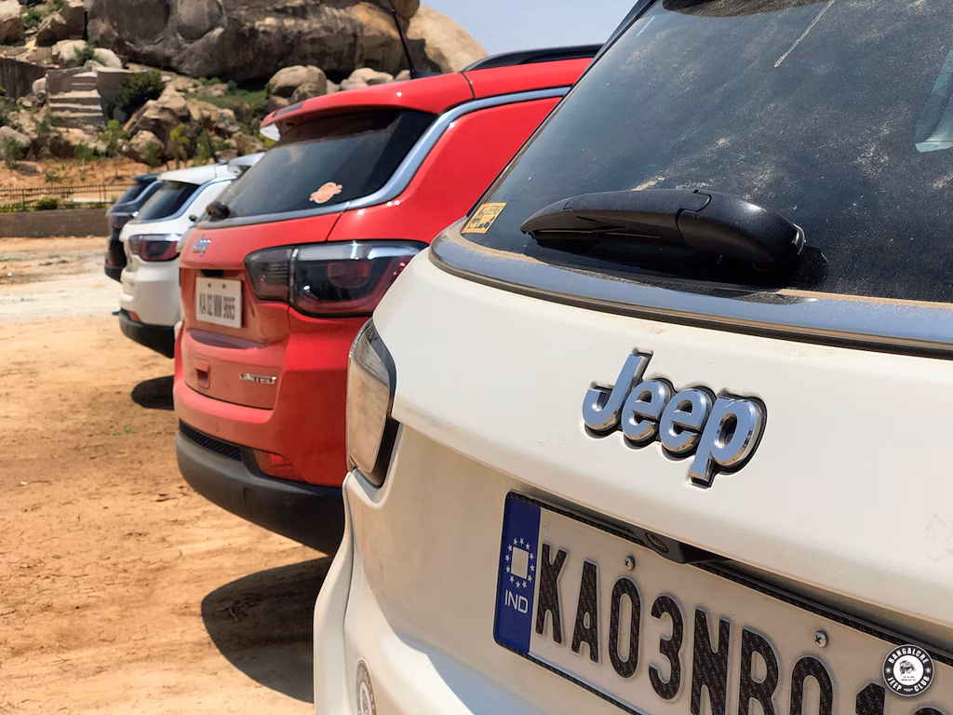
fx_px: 1432
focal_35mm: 52
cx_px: 476
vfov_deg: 28.0
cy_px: 358
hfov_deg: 36.8
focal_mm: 6
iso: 16
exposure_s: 1/2525
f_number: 2.4
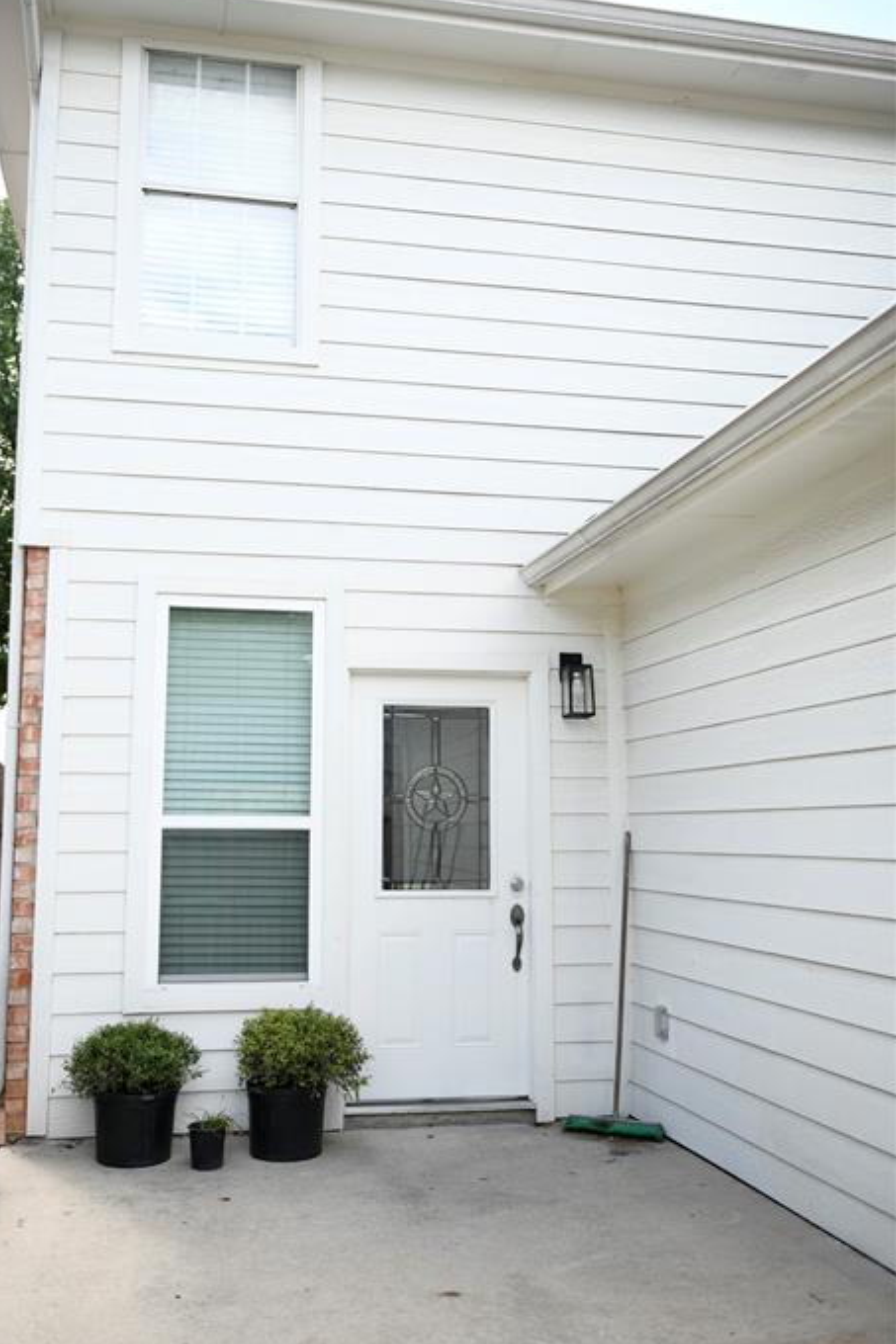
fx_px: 1307
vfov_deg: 54.4
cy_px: 636
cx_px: 392
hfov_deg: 37.8
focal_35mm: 35
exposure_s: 1/250
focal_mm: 31
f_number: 2.8
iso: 64
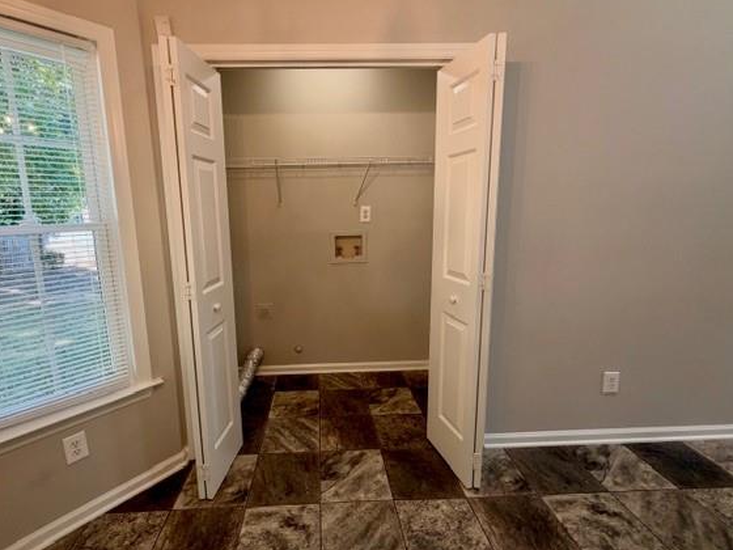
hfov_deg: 94.1
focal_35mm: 16
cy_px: 261
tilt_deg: -8.5
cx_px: 327
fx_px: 339
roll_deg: +1.1
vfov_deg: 78.0
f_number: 2.2
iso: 250
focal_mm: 2.22
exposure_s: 1/120
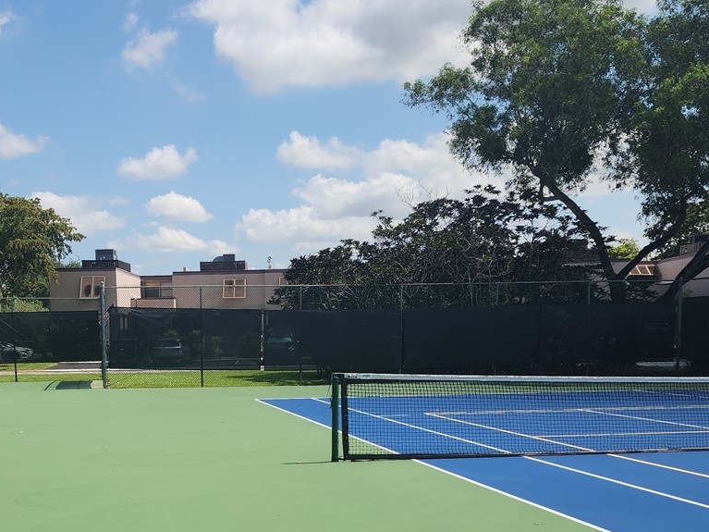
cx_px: 228
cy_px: 452
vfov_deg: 29.3
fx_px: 983
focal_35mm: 48
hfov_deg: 39.1
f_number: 1.8
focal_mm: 6.4
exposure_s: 1/1369
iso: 12
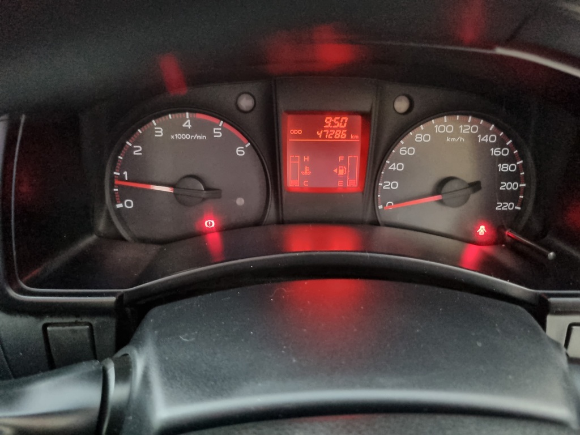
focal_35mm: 26
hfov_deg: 67.3
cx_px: 290
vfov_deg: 53.1
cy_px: 218
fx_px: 436
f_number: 1.8
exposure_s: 1/25
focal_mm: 5.4
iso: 1600
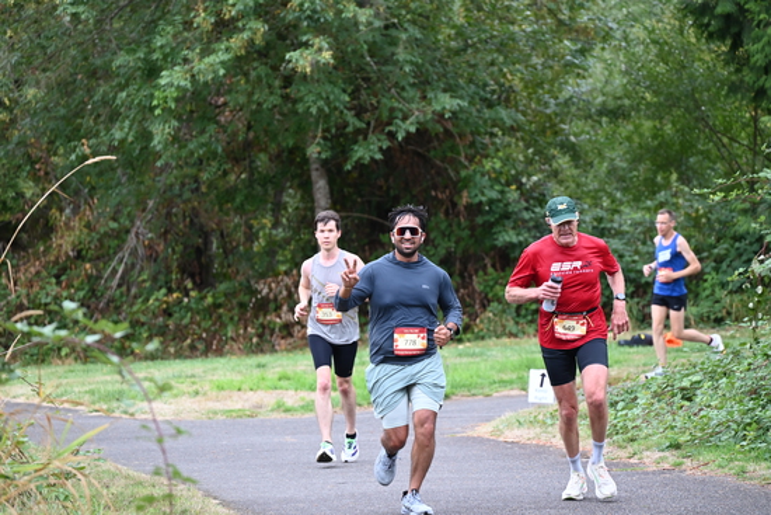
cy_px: 258
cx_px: 386
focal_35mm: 200
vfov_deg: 6.9
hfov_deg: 10.3
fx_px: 4284
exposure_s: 1/250
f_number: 6.3
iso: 1000
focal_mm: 200
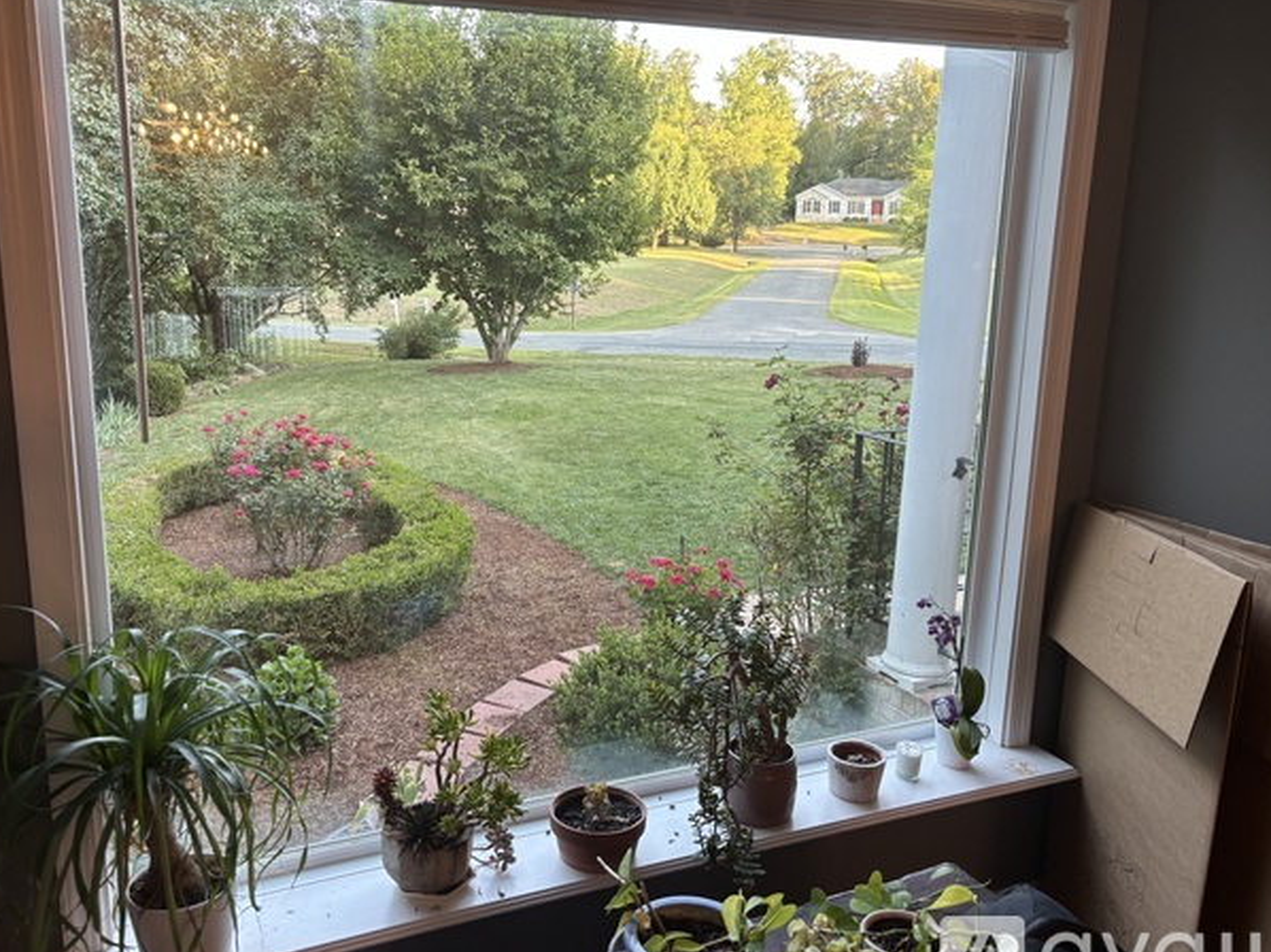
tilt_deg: -11.6
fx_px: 1064
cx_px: 575
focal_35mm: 29
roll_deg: -1.3
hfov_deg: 61.6
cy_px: 470
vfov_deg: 48.2
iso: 100
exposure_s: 1/120
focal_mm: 5.96
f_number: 1.6
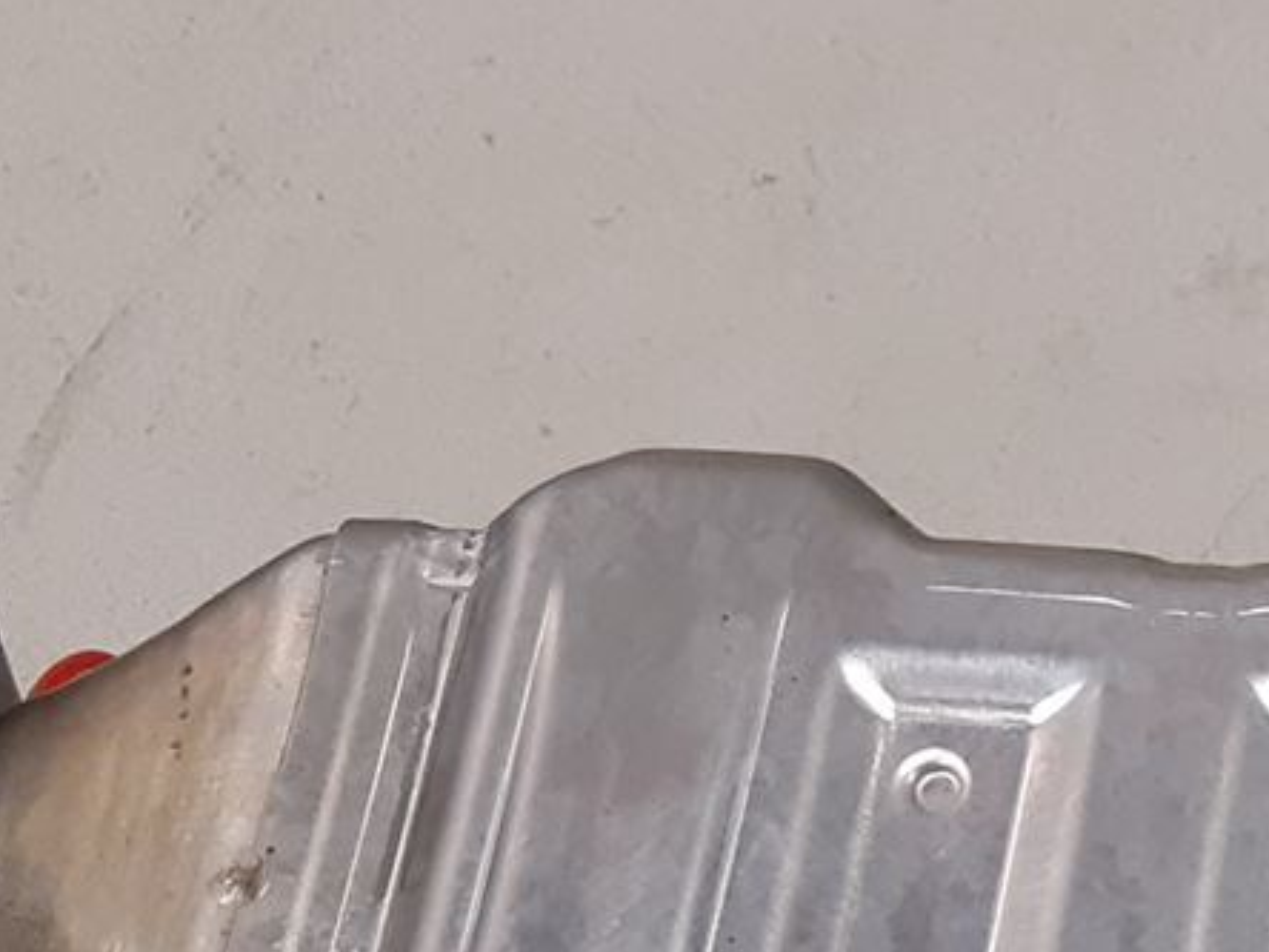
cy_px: 1321
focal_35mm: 120
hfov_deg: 15.3
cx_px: 1818
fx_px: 4399
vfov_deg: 11.9
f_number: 1.7
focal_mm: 3.93
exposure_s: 1/50
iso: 160
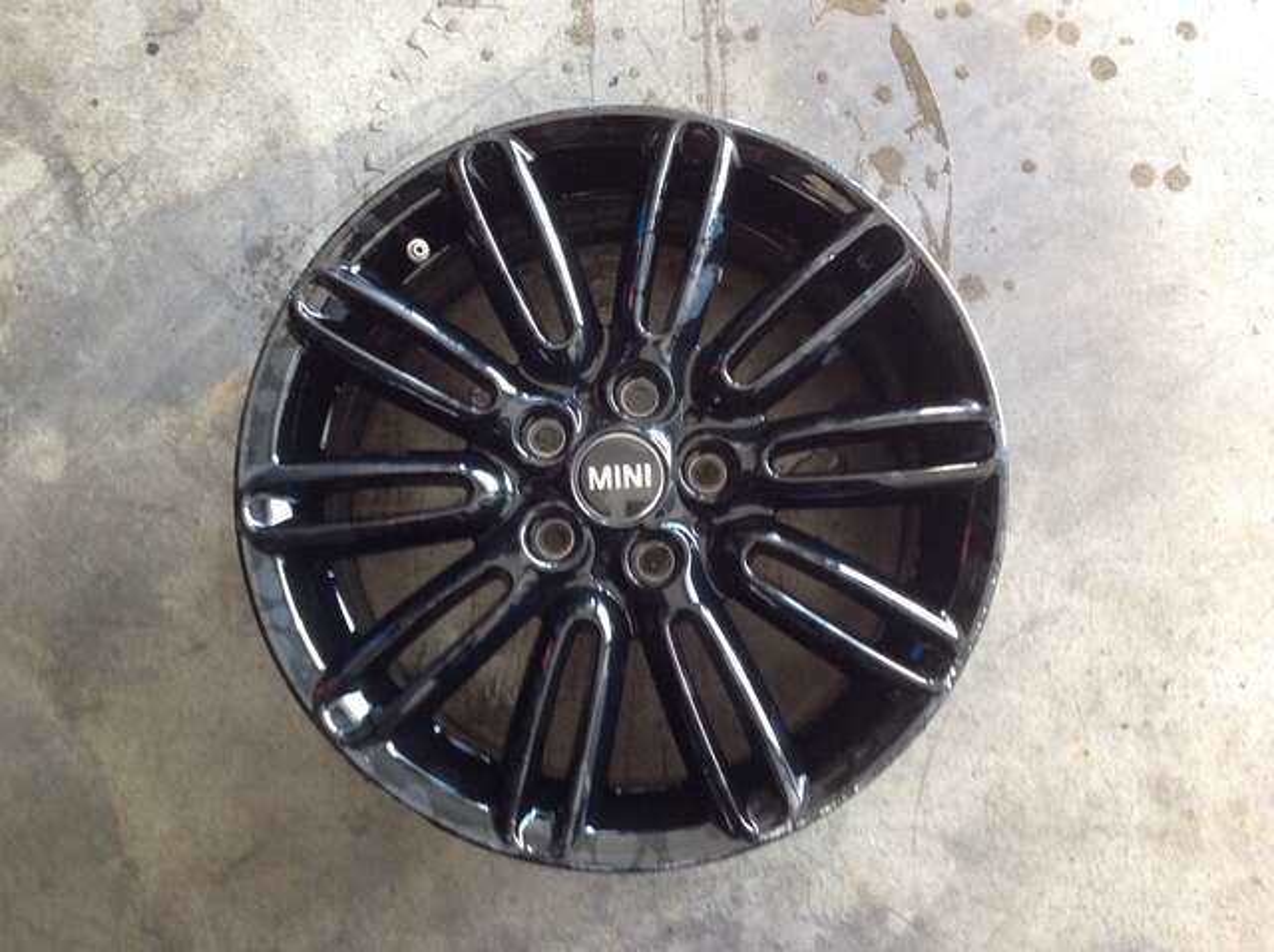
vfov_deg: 40.6
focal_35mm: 35
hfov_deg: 52.7
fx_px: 1286
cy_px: 476
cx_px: 637
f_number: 2.4
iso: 250
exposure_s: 1/15
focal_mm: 4.28
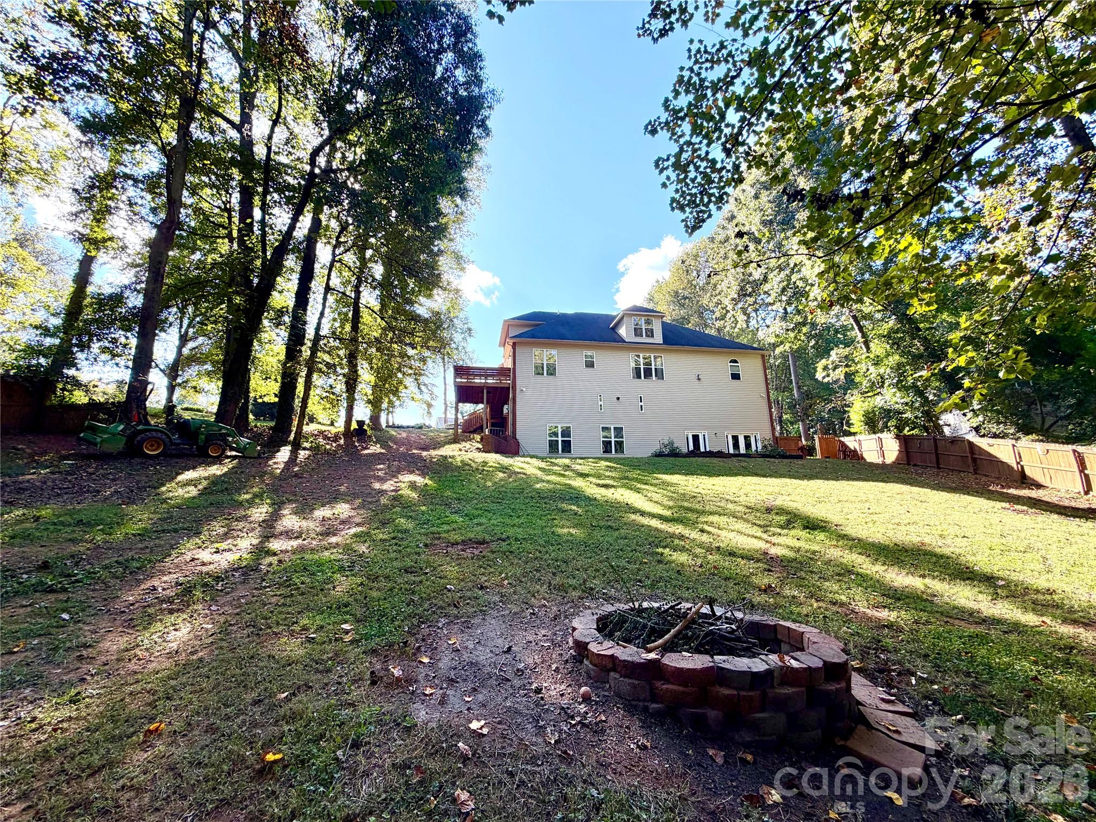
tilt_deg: +13.4
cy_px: 411
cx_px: 548
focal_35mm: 14
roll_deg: +1.1
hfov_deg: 102.1
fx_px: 443
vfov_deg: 85.7
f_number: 2.2
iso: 40
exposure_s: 1/231
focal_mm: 2.22
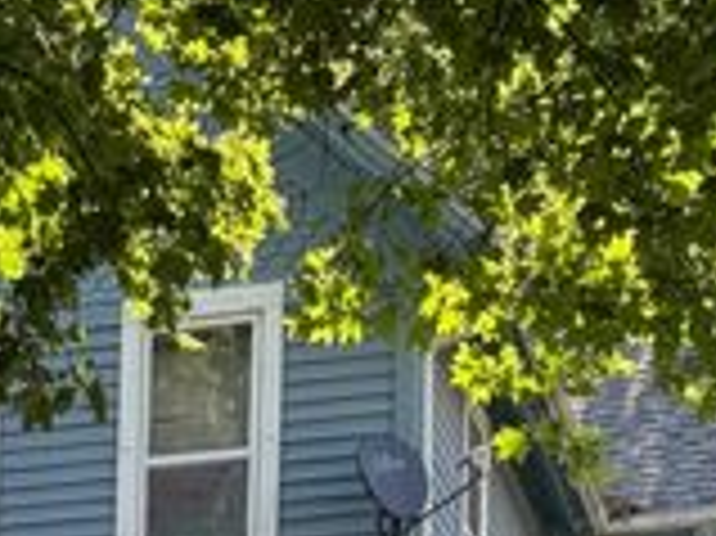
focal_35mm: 82
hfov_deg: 22.3
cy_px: 761
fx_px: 1695
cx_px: -108
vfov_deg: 16.6
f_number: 1.6
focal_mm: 5.96
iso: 50
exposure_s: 1/386
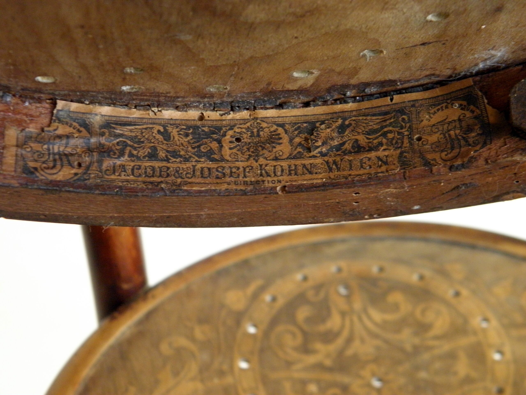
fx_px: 1216
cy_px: 198
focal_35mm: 80
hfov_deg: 24.4
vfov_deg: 18.4
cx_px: 263
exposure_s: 1/8
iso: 320
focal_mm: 14.3
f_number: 4.4
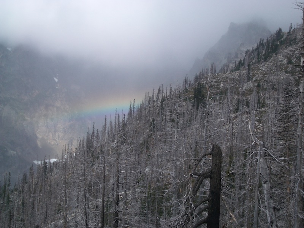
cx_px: 152
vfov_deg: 19.9
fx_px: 650
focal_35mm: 74
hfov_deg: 26.3
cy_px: 114
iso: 50
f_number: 6.2
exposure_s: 1/320
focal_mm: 12.2
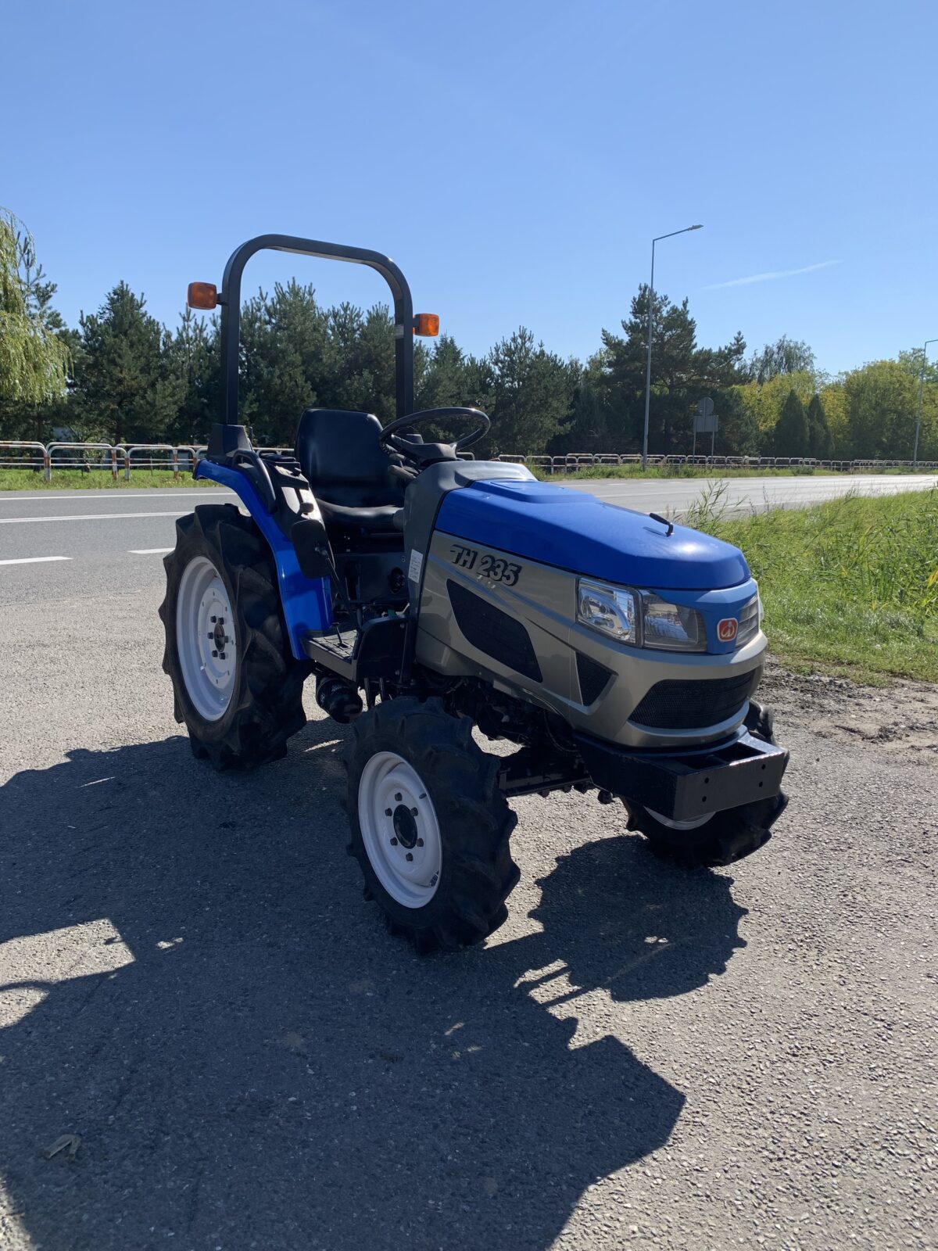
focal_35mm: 26
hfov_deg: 53.1
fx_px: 939
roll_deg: -0.6
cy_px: 626
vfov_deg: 67.3
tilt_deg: -10.5
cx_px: 469
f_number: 1.8
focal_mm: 4.25
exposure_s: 1/2421
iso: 25
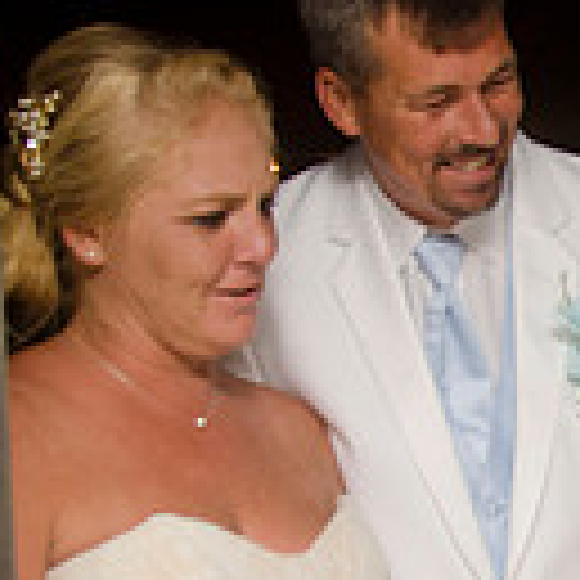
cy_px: 535
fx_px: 2389
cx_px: 850
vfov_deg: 13.7
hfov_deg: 13.1
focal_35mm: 126
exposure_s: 1/60
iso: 400
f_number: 5.6
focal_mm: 22
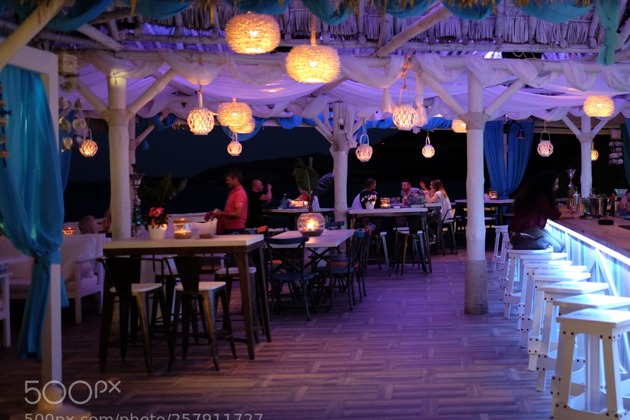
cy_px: 184
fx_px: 805
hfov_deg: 42.3
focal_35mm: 46
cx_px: 406
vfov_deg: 29.2
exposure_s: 1/27
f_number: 1.4
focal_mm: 23
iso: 1600
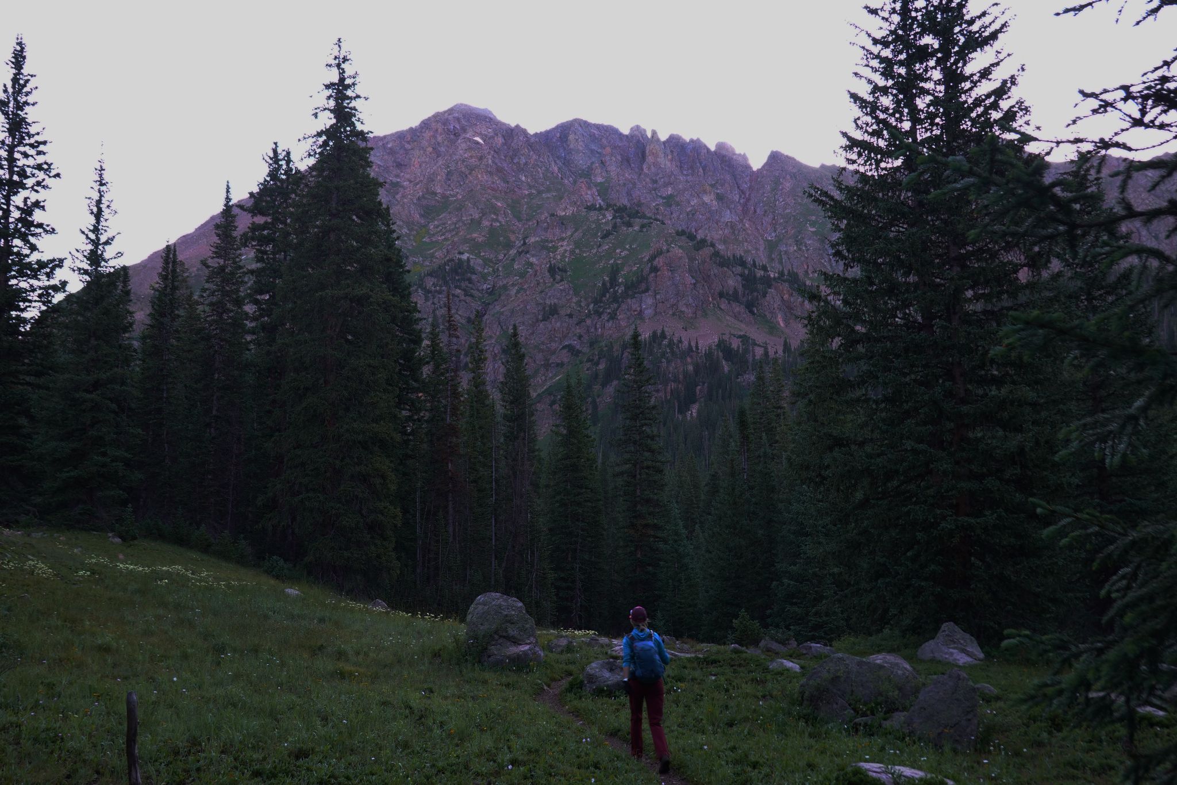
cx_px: 588
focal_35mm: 40
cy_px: 392
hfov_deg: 48.5
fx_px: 1308
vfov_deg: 33.4
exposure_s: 1/40
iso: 160
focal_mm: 14.69
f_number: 4
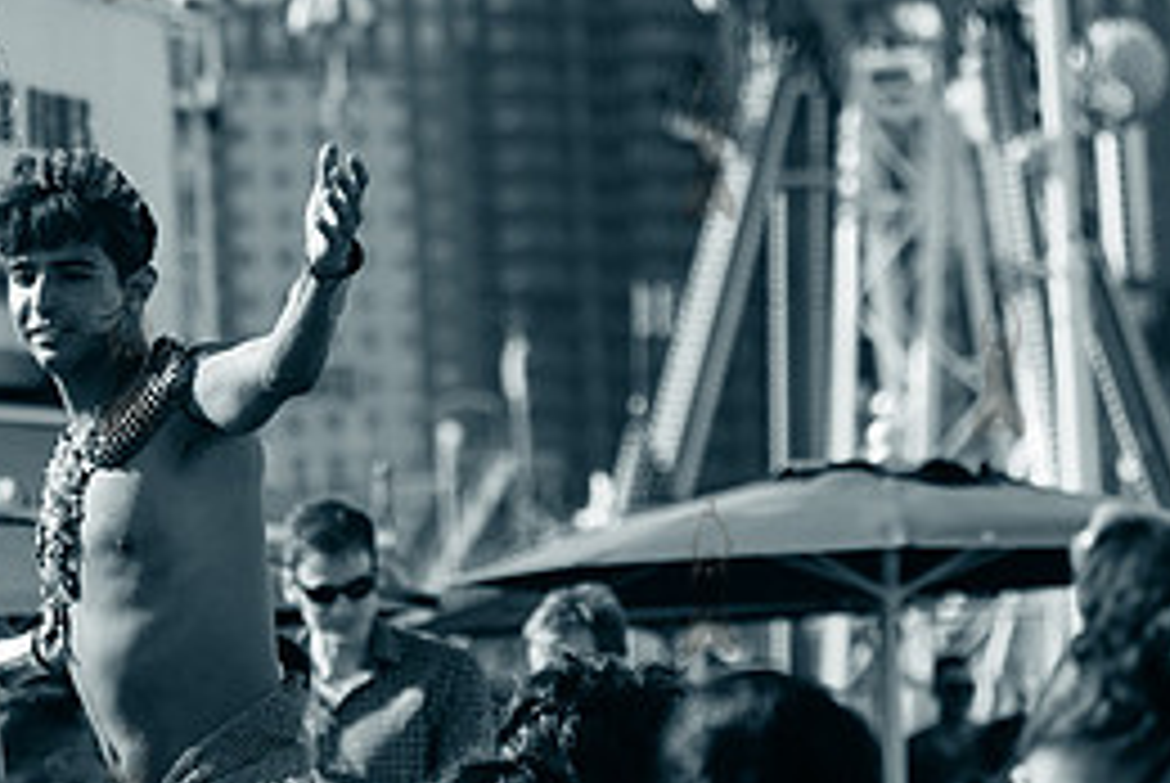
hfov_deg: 10.0
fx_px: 6670
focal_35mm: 205
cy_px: 358
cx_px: 126
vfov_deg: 6.7
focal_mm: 92
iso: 125
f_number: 2.8
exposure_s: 1/2000
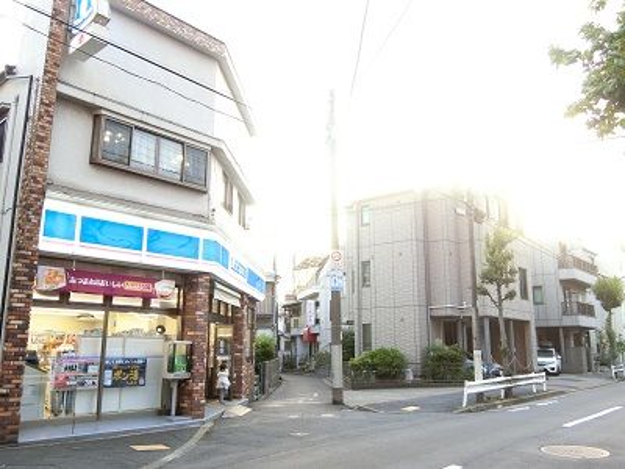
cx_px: 312
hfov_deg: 60.0
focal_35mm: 30
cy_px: 234
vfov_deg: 46.8
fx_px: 542
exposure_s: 1/100
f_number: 3.3
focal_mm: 6.4
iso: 400
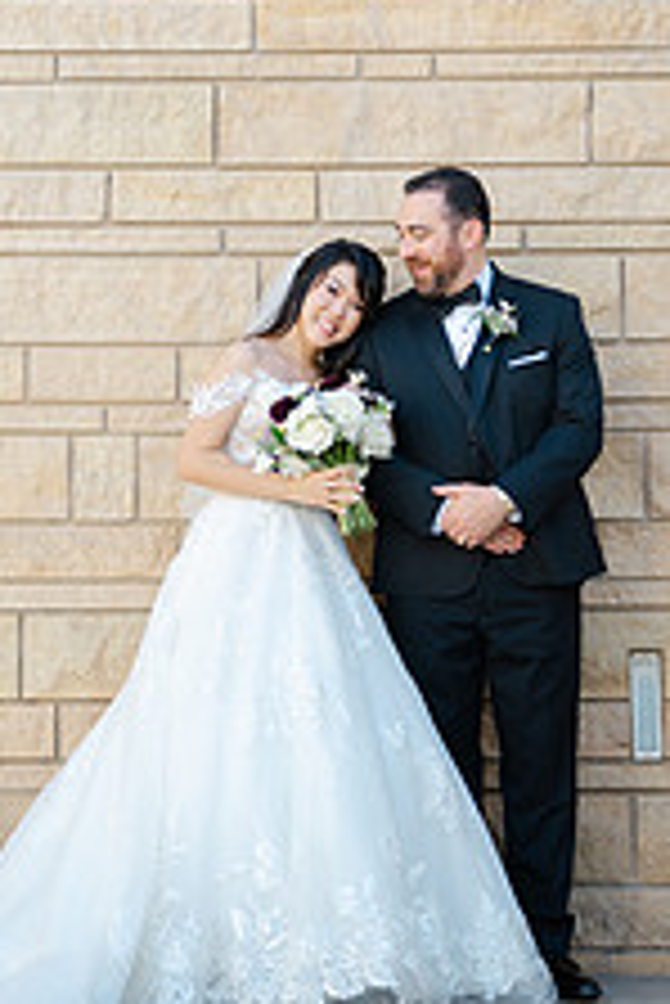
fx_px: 2815
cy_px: 230
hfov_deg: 13.6
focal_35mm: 101
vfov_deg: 20.0
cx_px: 243
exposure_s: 1/640
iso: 64
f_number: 2
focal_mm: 50
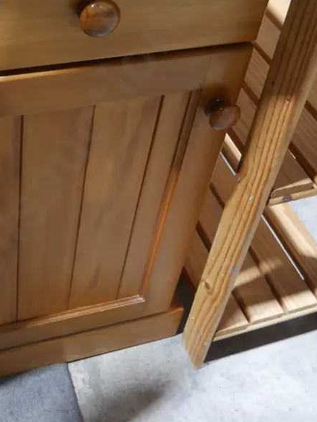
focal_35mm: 49
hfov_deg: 29.2
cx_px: 74
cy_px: 149
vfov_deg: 38.6
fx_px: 598
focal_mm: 14
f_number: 3.5
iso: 800
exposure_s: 1/60
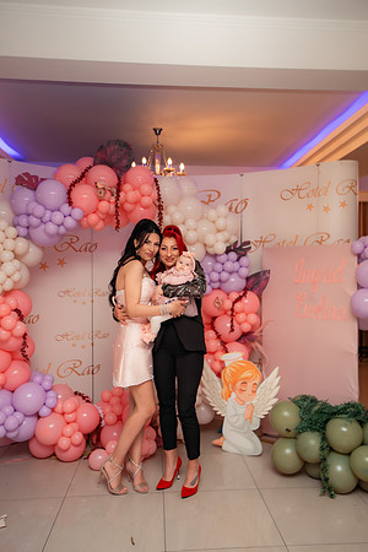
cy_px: 276
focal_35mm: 30
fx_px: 460
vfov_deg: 61.9
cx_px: 184
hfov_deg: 43.6
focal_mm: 30
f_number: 2.8
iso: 1600
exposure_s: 1/200
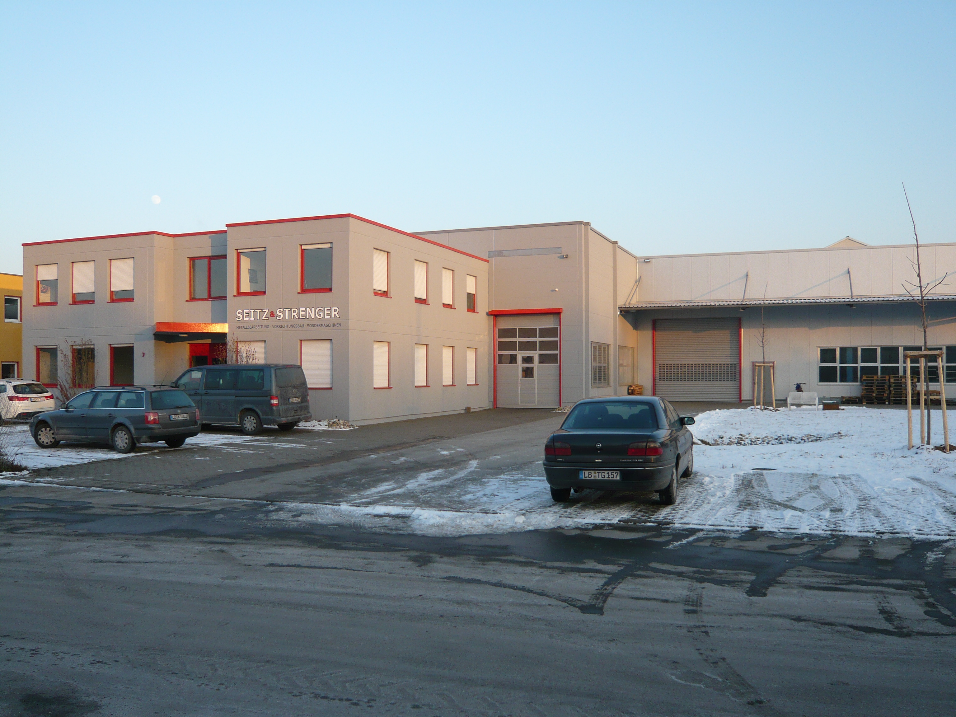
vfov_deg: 46.8
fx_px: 829
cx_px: 478
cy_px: 358
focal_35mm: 30
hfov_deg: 60.0
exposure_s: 1/250
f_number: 2.9
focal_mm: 4.9
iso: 100
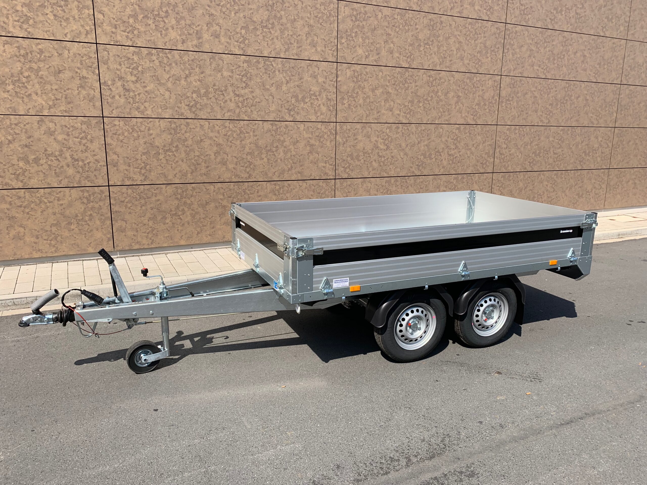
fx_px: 486
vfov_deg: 53.1
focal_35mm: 26
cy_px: 242
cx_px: 324
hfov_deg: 67.3
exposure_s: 1/1634
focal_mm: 4.25
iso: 25
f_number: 1.8
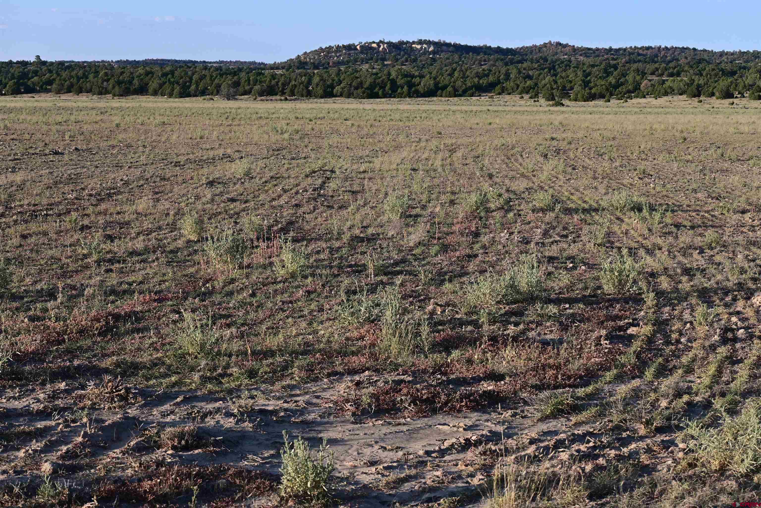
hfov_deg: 27.0
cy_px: 254
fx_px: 1585
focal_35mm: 75
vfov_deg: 18.2
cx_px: 380
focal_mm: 50
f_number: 8
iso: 200
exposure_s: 1/250
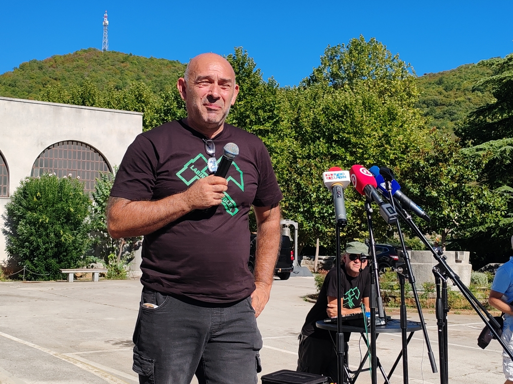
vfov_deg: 28.6
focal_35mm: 51
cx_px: 256
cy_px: 192
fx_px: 756
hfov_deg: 37.5
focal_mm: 6.12
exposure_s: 1/930
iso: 50
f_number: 1.9
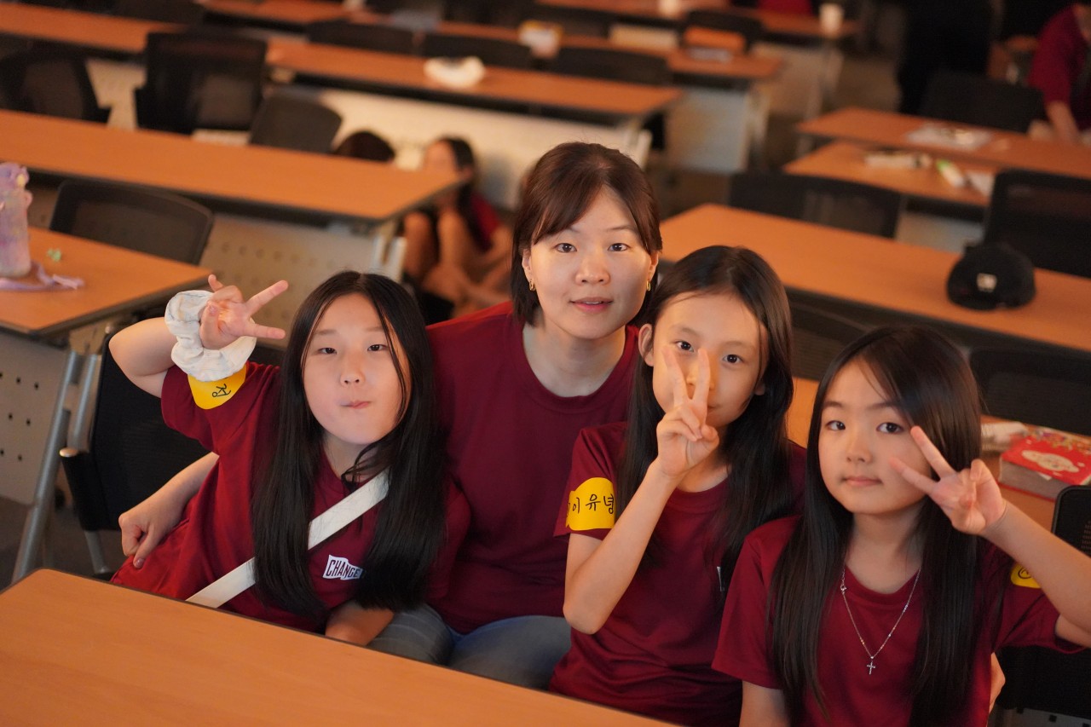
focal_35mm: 55
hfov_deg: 36.3
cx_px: 546
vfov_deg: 24.6
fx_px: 1666
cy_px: 364
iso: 12800
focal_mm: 55
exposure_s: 1/100
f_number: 2
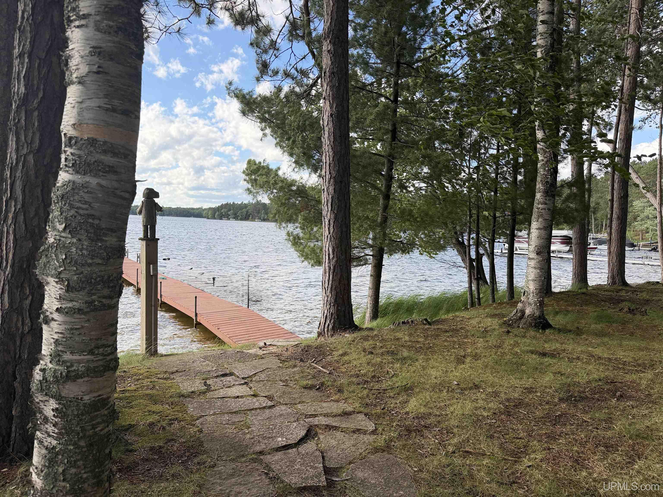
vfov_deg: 56.8
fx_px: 460
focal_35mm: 24
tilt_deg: -3.1
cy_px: 248
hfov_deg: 71.6
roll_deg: -2.3
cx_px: 332
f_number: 1.78
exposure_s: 1/1689
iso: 100
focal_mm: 6.76
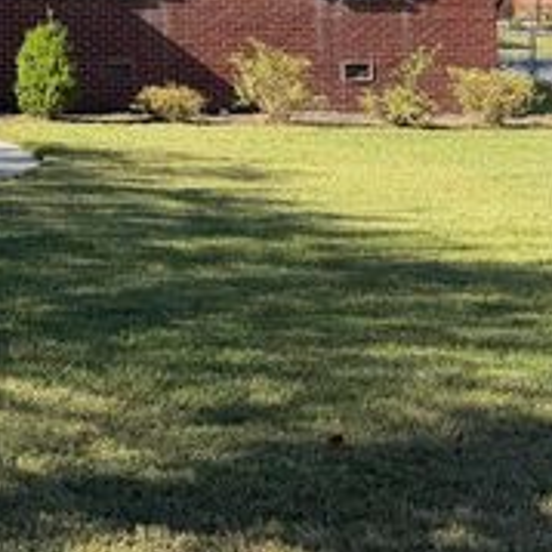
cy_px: -140
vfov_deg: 20.3
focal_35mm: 79
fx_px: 1425
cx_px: -148
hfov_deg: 20.2
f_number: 1.78
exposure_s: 1/1855
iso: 80
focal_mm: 6.76
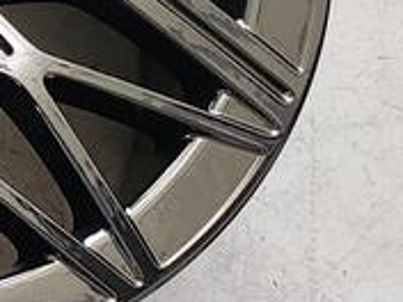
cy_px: 435
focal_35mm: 175
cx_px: -648
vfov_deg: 8.3
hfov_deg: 9.6
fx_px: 2037
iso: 640
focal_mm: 5
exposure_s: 1/60.2
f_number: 1.8
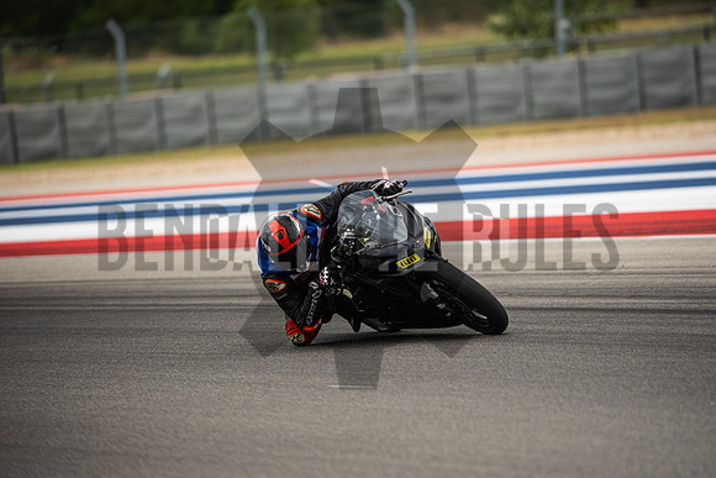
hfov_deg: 6.9
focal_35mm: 300
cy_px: 239
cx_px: 358
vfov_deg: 4.6
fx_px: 5968
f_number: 2
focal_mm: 200
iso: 500
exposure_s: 1/5000
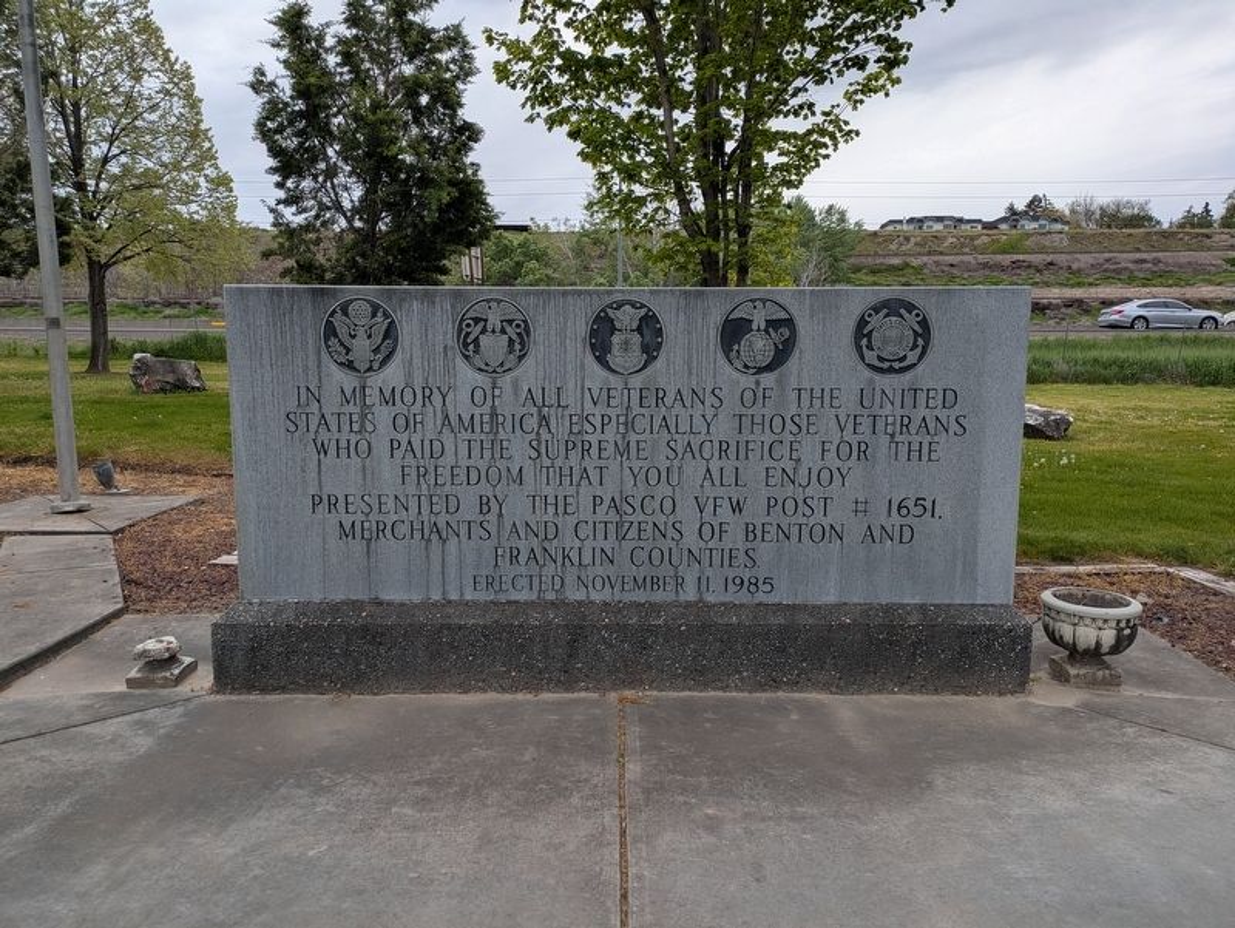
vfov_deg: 54.9
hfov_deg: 69.4
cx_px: 618
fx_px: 892
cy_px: 464
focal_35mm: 25
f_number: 1.89
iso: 46
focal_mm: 5.43
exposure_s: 1/1247
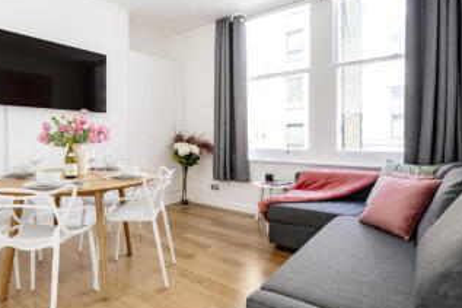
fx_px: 269
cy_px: 153
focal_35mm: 21
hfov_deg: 80.7
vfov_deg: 59.4
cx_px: 197
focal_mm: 14
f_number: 8
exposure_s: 1/200
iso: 640
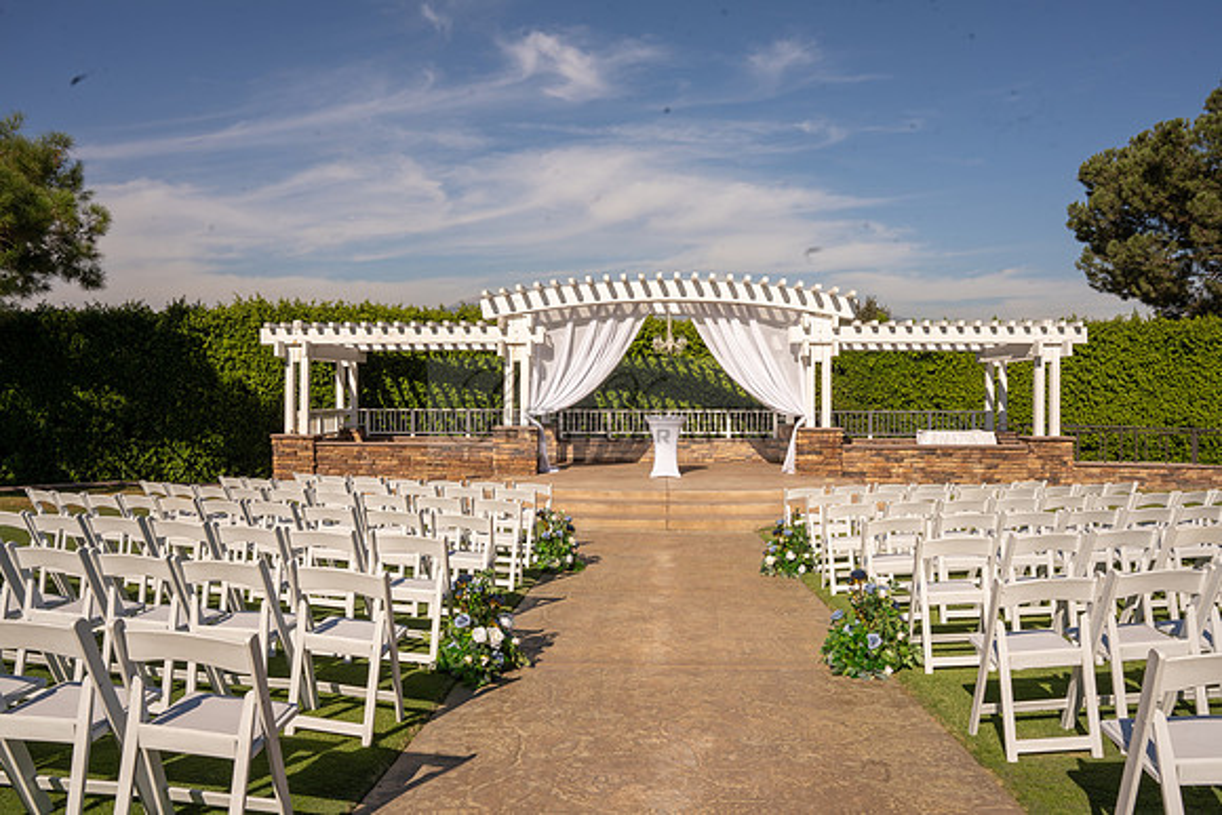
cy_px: 408
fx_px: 930
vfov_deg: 47.3
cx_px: 611
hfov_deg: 66.6
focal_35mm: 27
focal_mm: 27.4
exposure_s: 1/160
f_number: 16
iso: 100
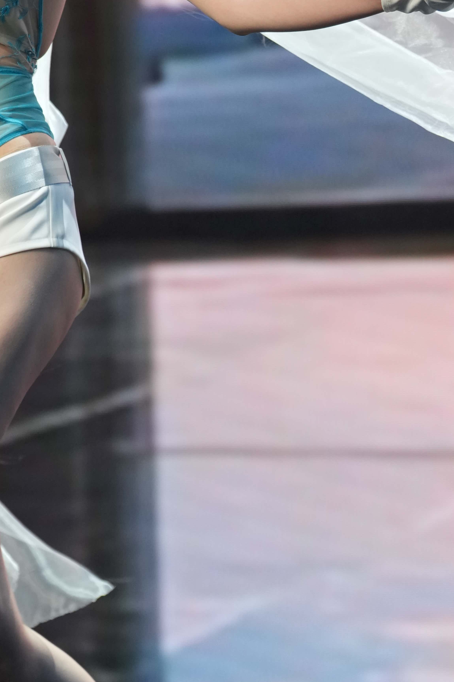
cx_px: -4
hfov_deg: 4.1
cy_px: 195
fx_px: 6374
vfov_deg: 6.1
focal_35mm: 337
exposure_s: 1/400
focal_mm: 122
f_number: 2.8
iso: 1600
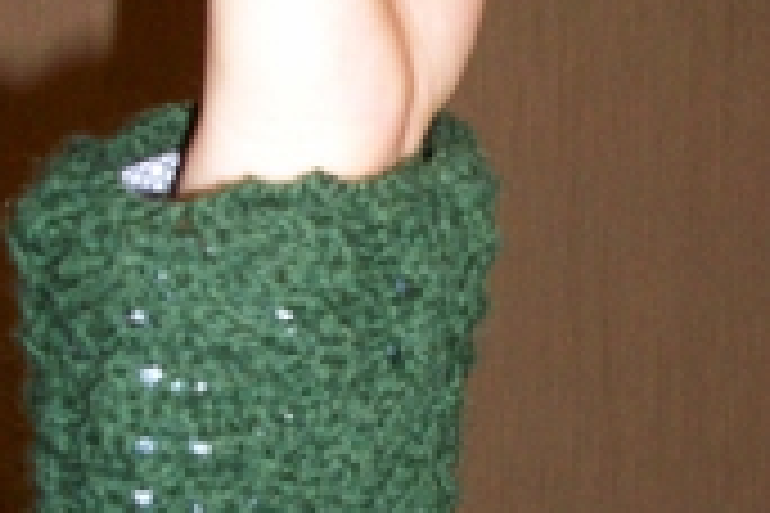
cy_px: 477
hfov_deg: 21.9
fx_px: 1989
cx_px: 428
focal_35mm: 93
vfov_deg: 14.5
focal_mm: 5.7
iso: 160
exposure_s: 1/60
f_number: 2.8
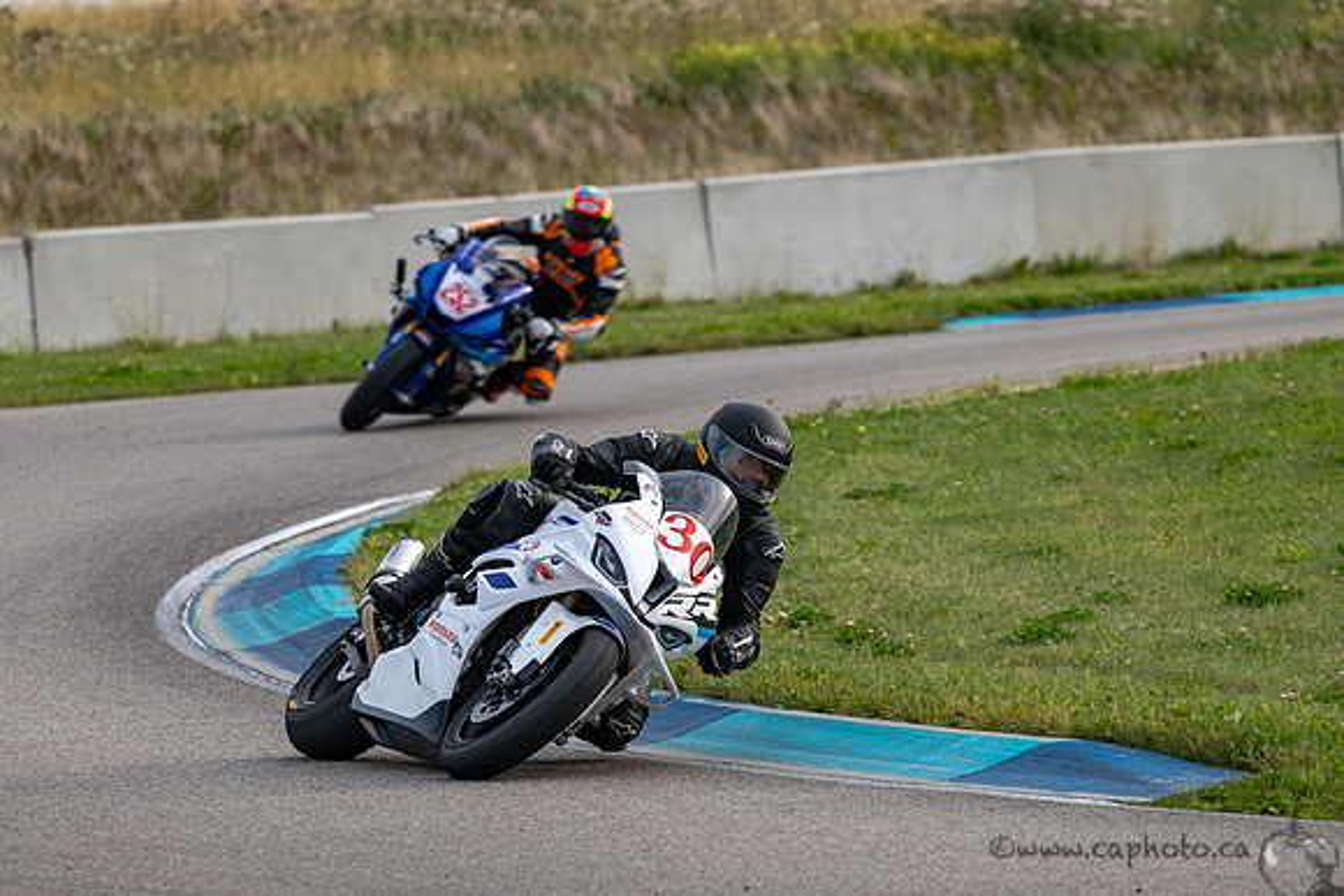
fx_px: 13699
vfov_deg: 3.7
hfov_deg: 5.6
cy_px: 568
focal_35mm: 367
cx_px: 464
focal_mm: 280
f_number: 5.6
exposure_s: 1/1250
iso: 360
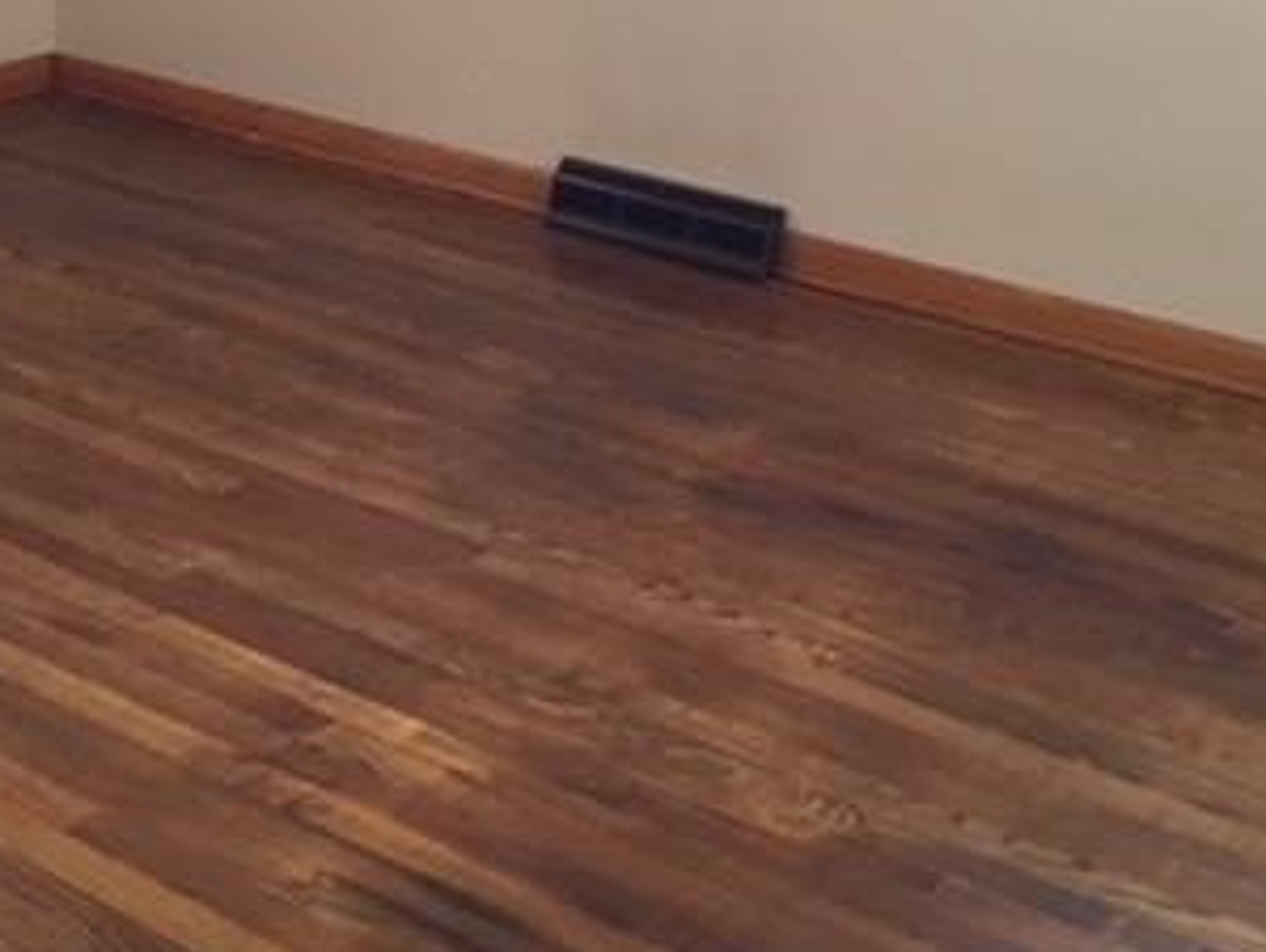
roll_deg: -0.7
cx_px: 360
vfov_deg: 23.2
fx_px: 2270
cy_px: 127
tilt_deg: -15.6
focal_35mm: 62
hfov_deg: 30.8
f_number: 2.2
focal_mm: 4.15
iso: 250
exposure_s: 1/30
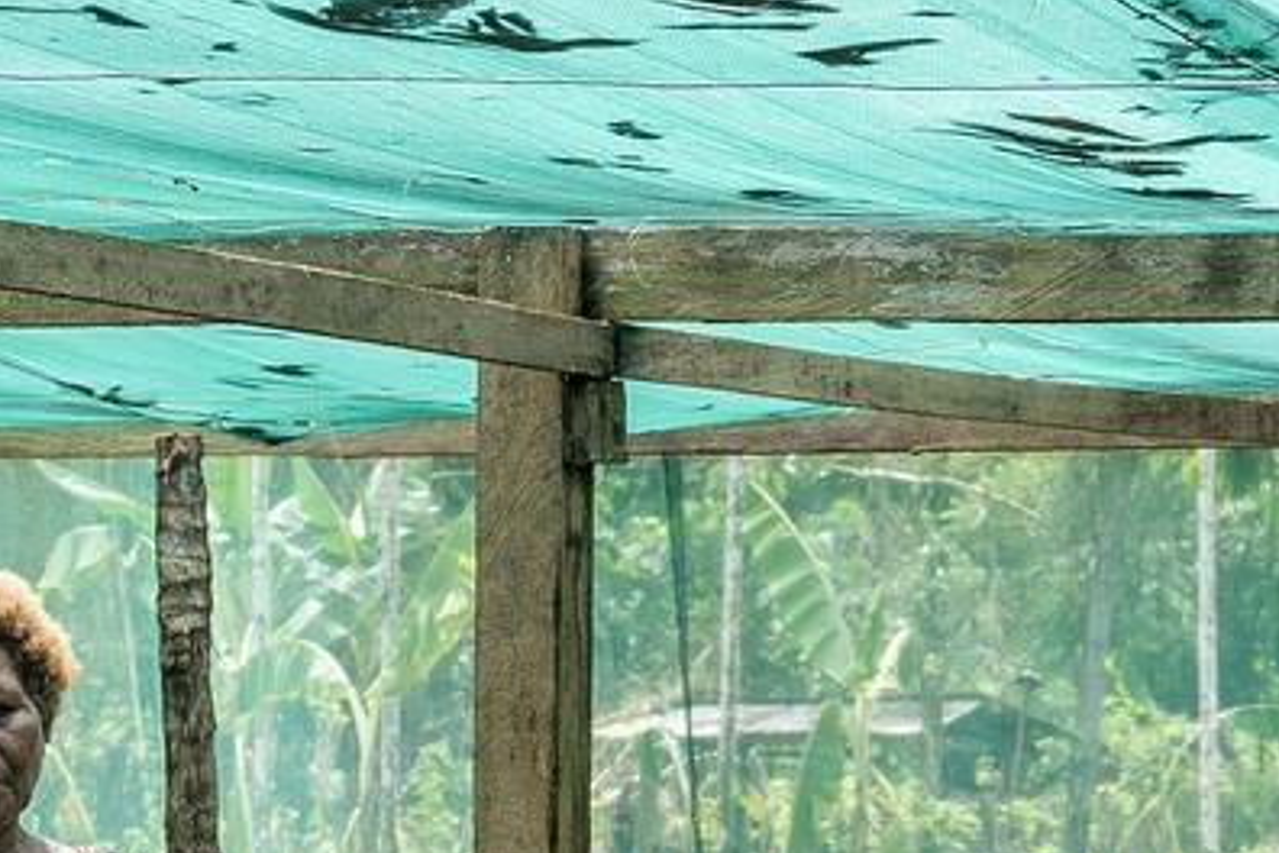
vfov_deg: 8.1
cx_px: 872
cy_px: 1364
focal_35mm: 165
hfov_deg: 12.4
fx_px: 5862
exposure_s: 1/250
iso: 400
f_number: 5.6
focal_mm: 34
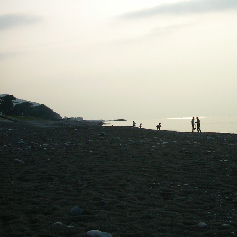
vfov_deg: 27.9
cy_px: 74
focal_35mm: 61
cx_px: 173
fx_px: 473
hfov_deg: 27.8
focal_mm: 5.8
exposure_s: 1/250
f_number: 8.5
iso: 50
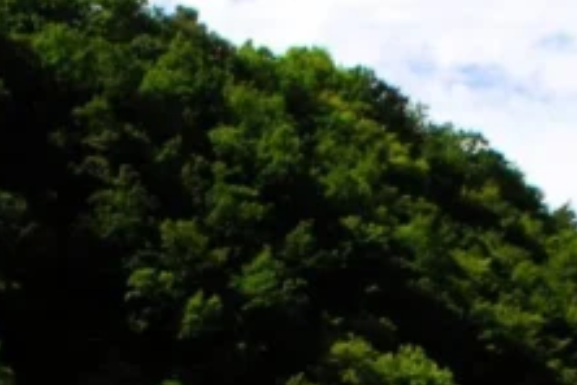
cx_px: 255
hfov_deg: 15.8
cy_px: 652
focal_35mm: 130
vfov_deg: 10.1
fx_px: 2083
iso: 200
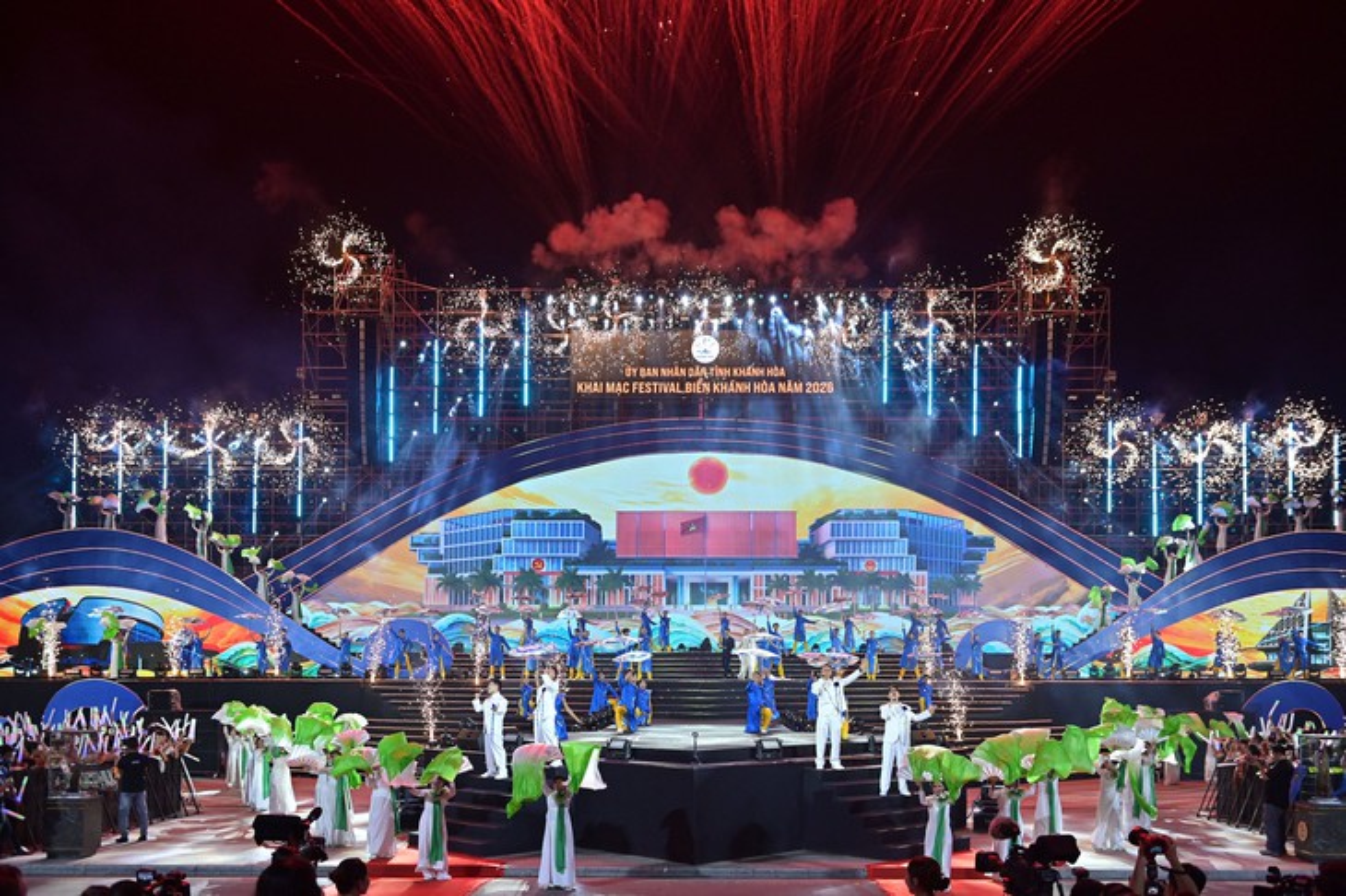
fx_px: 1196
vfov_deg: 41.1
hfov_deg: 58.7
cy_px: 448
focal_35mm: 32
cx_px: 673
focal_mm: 32
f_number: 4
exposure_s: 1/500
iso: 1250
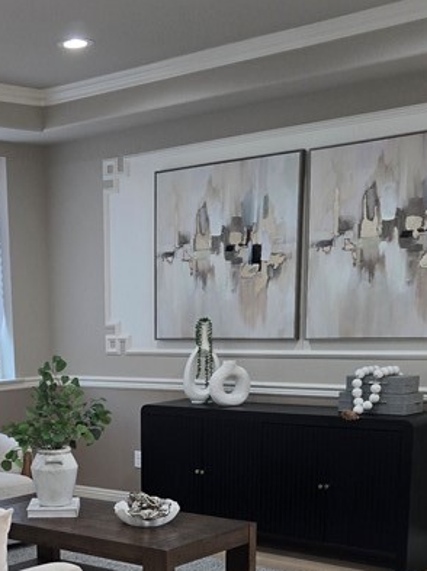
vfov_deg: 30.8
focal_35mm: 60
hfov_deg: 23.8
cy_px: 510
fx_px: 988
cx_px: 49
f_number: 1.8
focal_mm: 5.4
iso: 100
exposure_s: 1/120
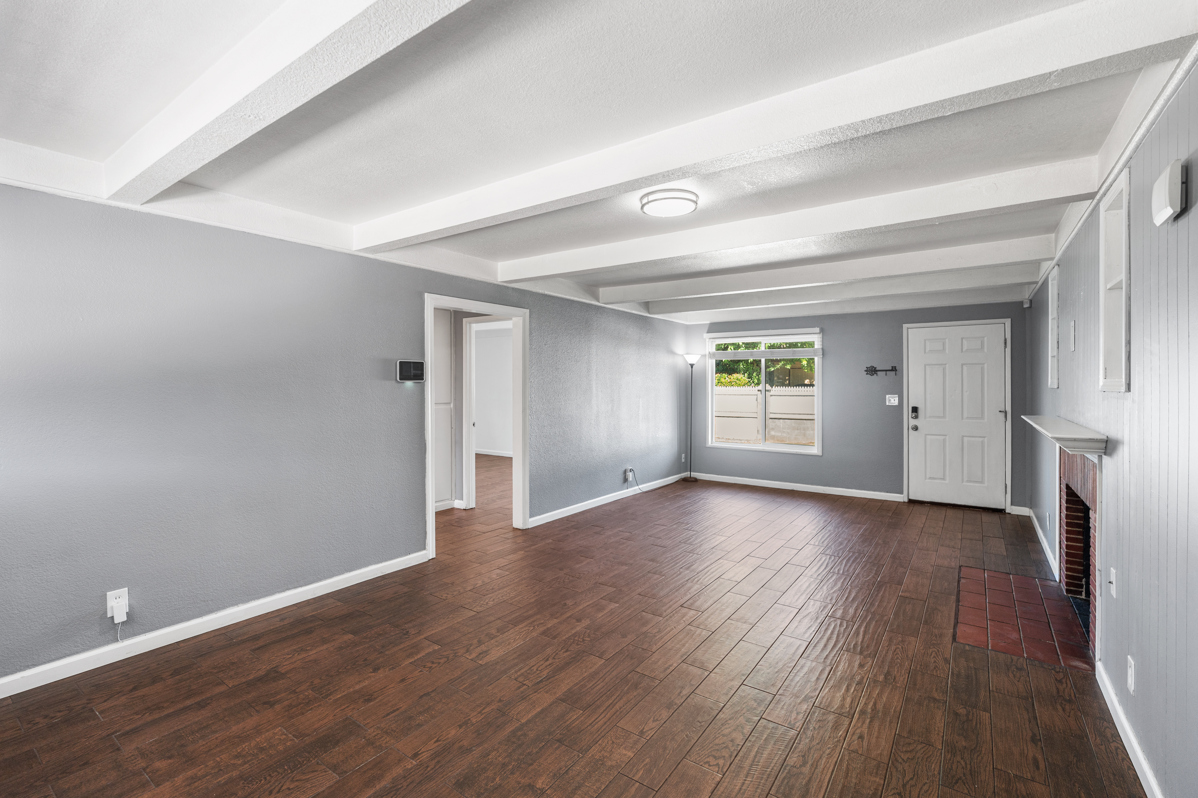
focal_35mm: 16
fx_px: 549
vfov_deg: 72.1
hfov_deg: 95.0
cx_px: 599
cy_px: 399
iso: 400
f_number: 4
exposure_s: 1/25
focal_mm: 16.5
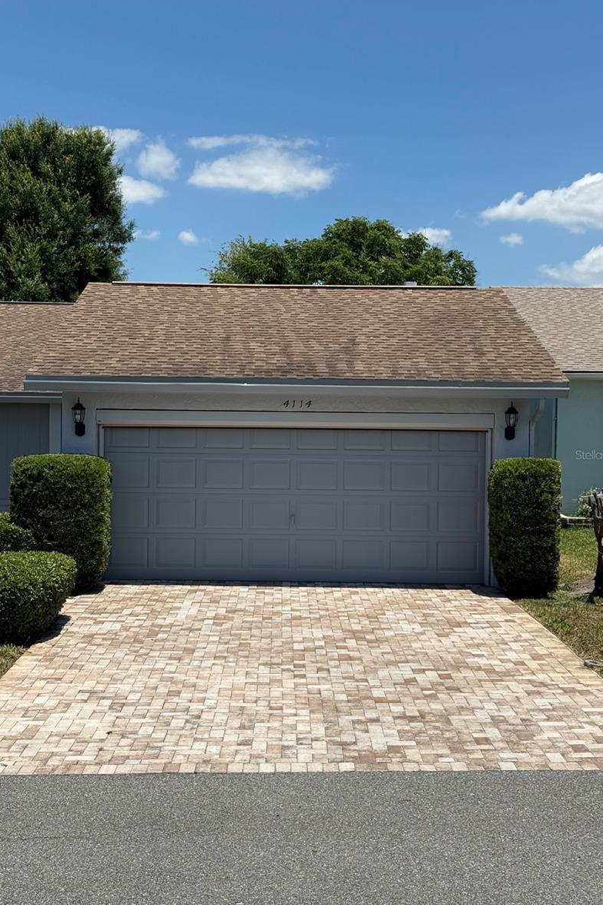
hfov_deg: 26.5
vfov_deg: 38.9
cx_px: 283
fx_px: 1282
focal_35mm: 51
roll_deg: -0.8
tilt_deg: -0.1
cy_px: 454
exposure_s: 1/9901
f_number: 1.78
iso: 80
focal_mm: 6.76
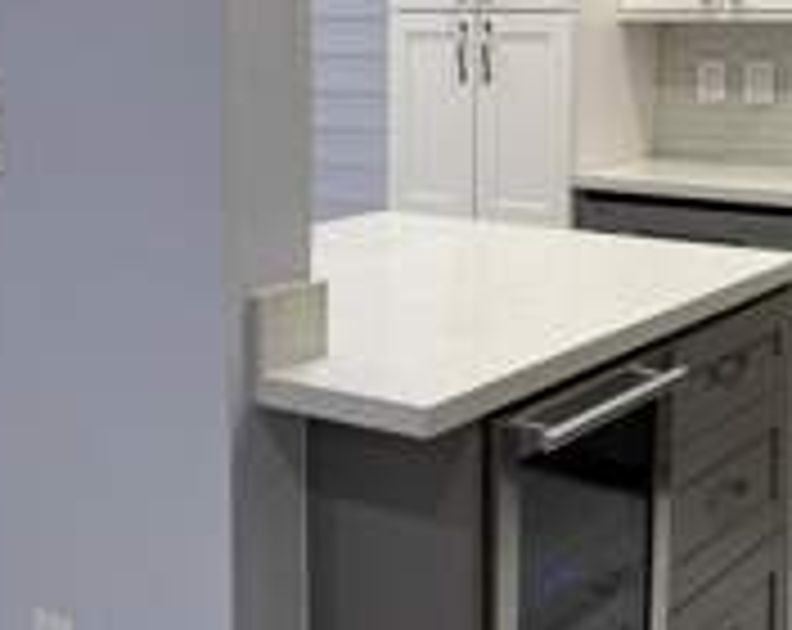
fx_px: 1497
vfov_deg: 23.4
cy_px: 119
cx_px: 220
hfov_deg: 29.3
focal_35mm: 64
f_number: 1.78
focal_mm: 6.76
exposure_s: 1/120
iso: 125
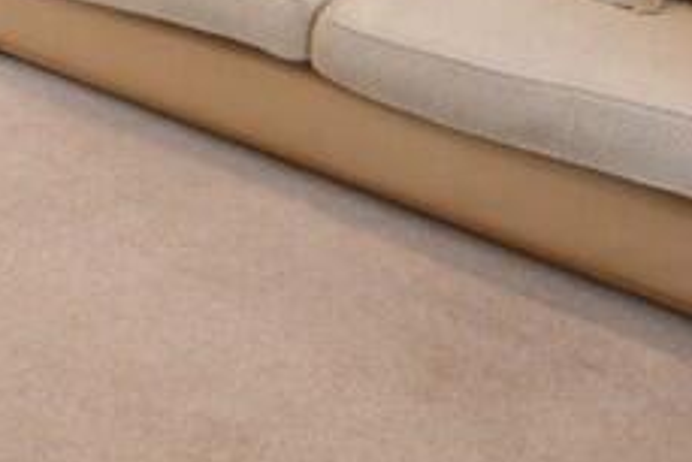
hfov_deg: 28.4
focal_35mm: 67
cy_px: -317
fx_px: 1289
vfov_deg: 17.3
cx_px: 18
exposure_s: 1/50
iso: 400
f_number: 8
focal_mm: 10
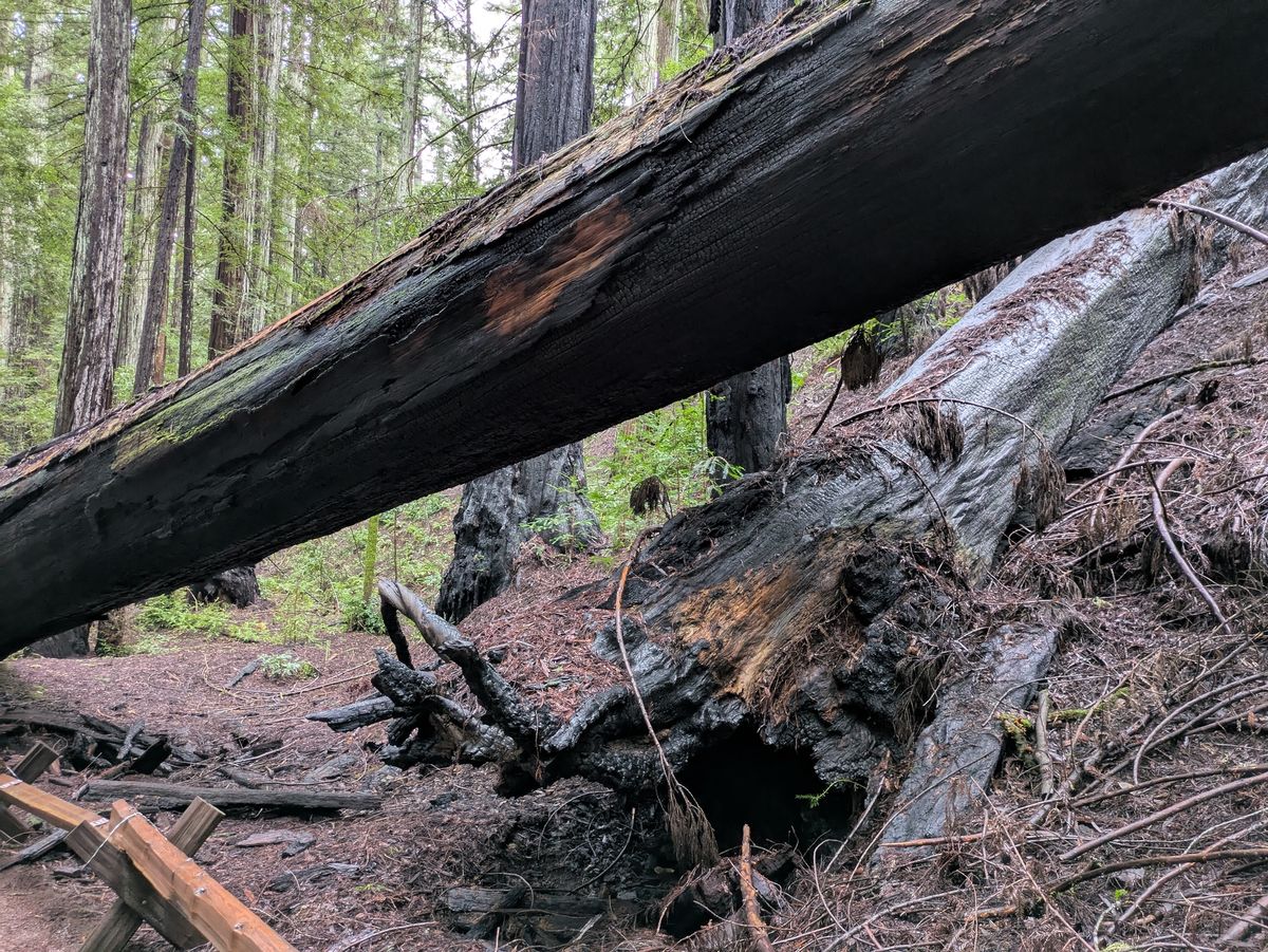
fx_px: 916
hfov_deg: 69.4
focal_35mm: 25
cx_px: 634
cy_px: 476
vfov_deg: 54.9
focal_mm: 5.43
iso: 161
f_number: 1.89
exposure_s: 1/24
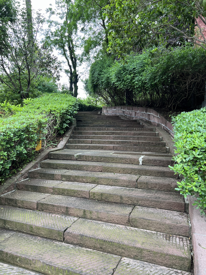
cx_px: 103
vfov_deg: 67.3
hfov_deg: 53.1
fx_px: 206
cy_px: 138
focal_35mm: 26
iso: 50
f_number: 1.5
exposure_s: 1/121
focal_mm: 5.7
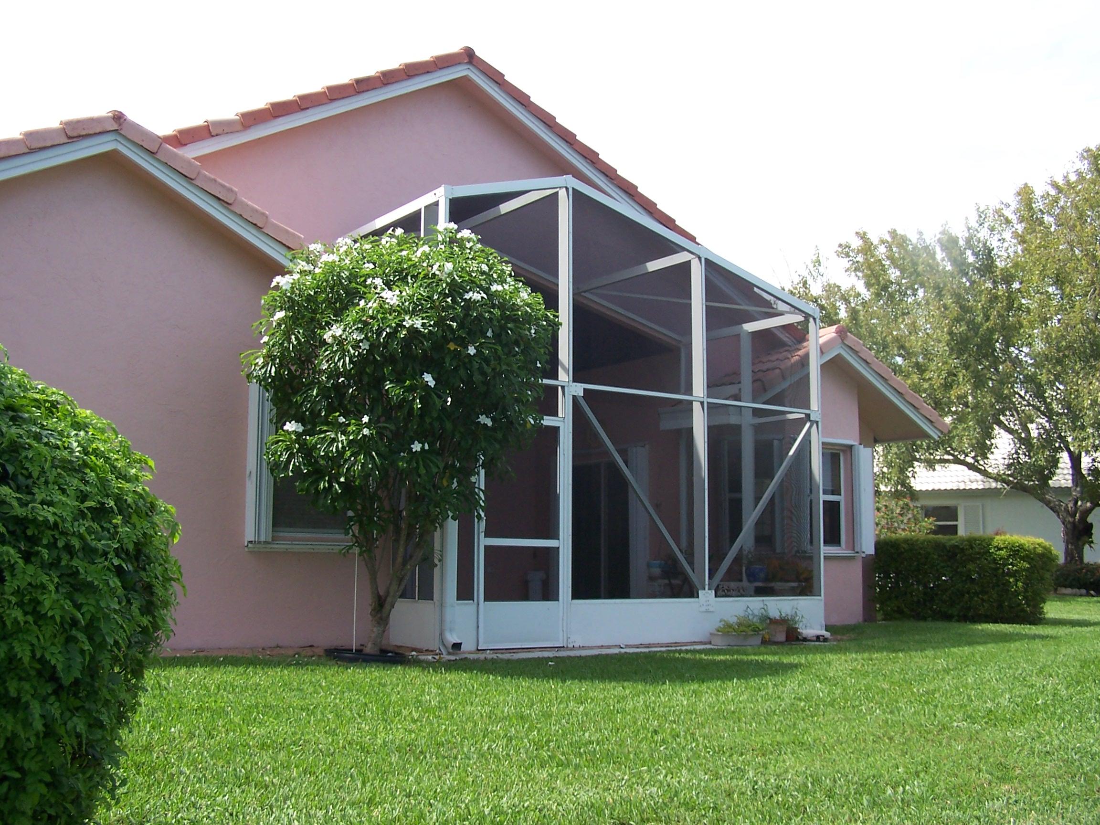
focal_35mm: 38
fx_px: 1208
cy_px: 412
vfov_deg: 37.7
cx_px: 550
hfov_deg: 49.0
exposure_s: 1/500
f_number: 4
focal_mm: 6.3
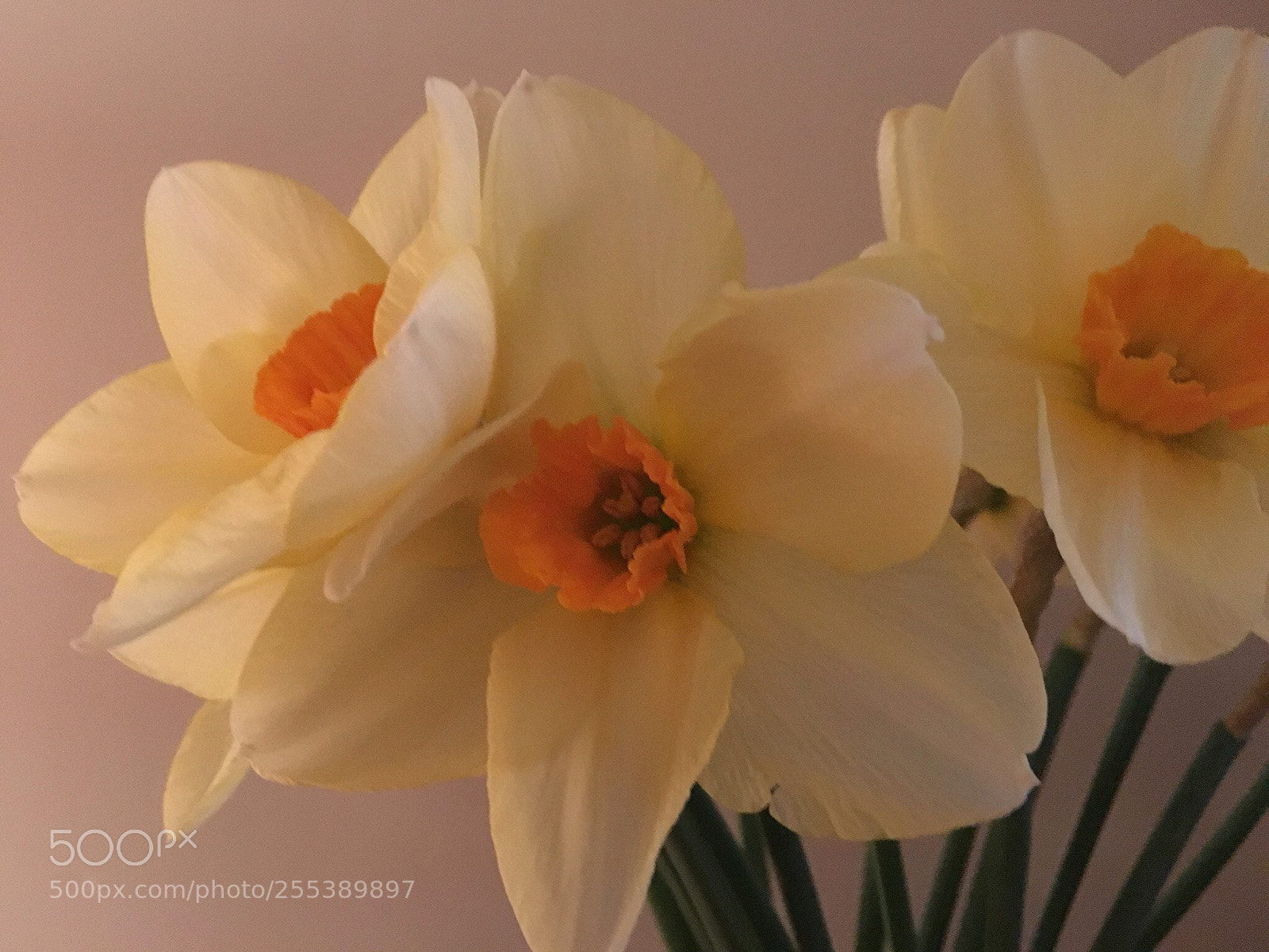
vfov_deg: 48.2
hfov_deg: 61.7
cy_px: 476
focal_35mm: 29
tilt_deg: +3.0
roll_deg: -1.7
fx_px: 1063
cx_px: 634
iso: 500
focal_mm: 4.15
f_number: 2.2
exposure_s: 1/17
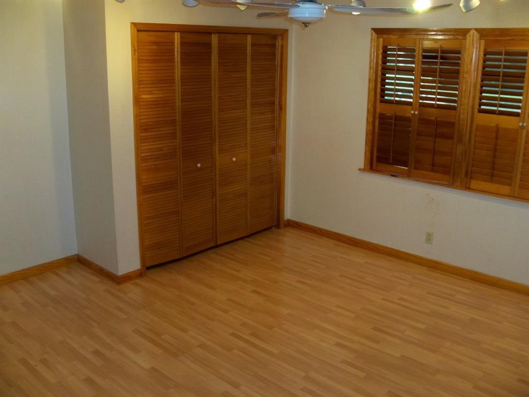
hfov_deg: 52.6
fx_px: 535
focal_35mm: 35
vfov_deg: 40.7
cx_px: 264
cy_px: 198
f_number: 3.5
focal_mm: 6.2
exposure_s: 1/30
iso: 200
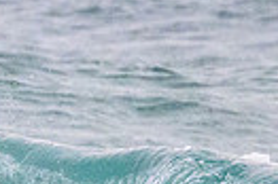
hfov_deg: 0.6
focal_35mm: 3415
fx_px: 26338
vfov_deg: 0.4
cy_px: 165
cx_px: -197
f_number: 11
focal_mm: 600
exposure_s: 1/2000
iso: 8000
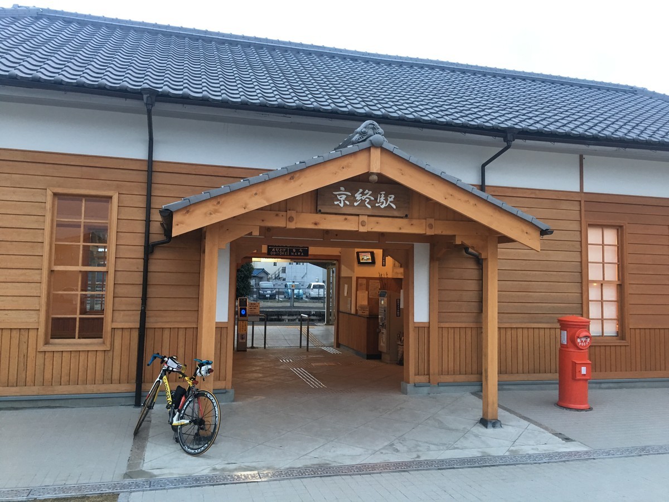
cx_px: 334
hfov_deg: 61.7
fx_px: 560
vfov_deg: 48.2
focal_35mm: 29
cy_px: 251
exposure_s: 1/15
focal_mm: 4.15
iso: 40
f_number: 2.2
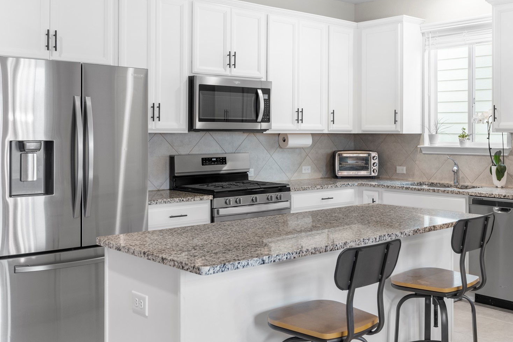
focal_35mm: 43
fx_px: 617
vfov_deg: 31.0
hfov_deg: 44.7
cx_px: 324
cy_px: 149
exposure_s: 1/1.67
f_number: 7.1
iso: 160
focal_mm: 29.2
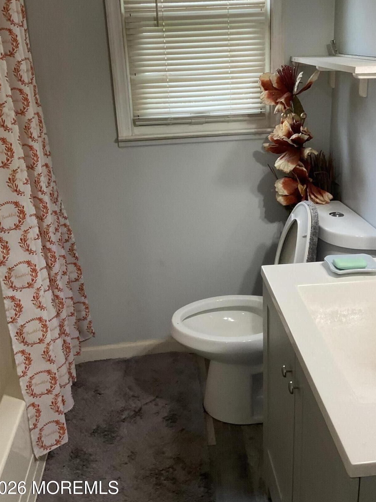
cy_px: 205
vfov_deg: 51.1
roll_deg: +3.7
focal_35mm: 36
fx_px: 521
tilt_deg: -19.4
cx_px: 207
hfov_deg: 39.6
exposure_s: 1/60
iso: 100
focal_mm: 3
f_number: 1.8
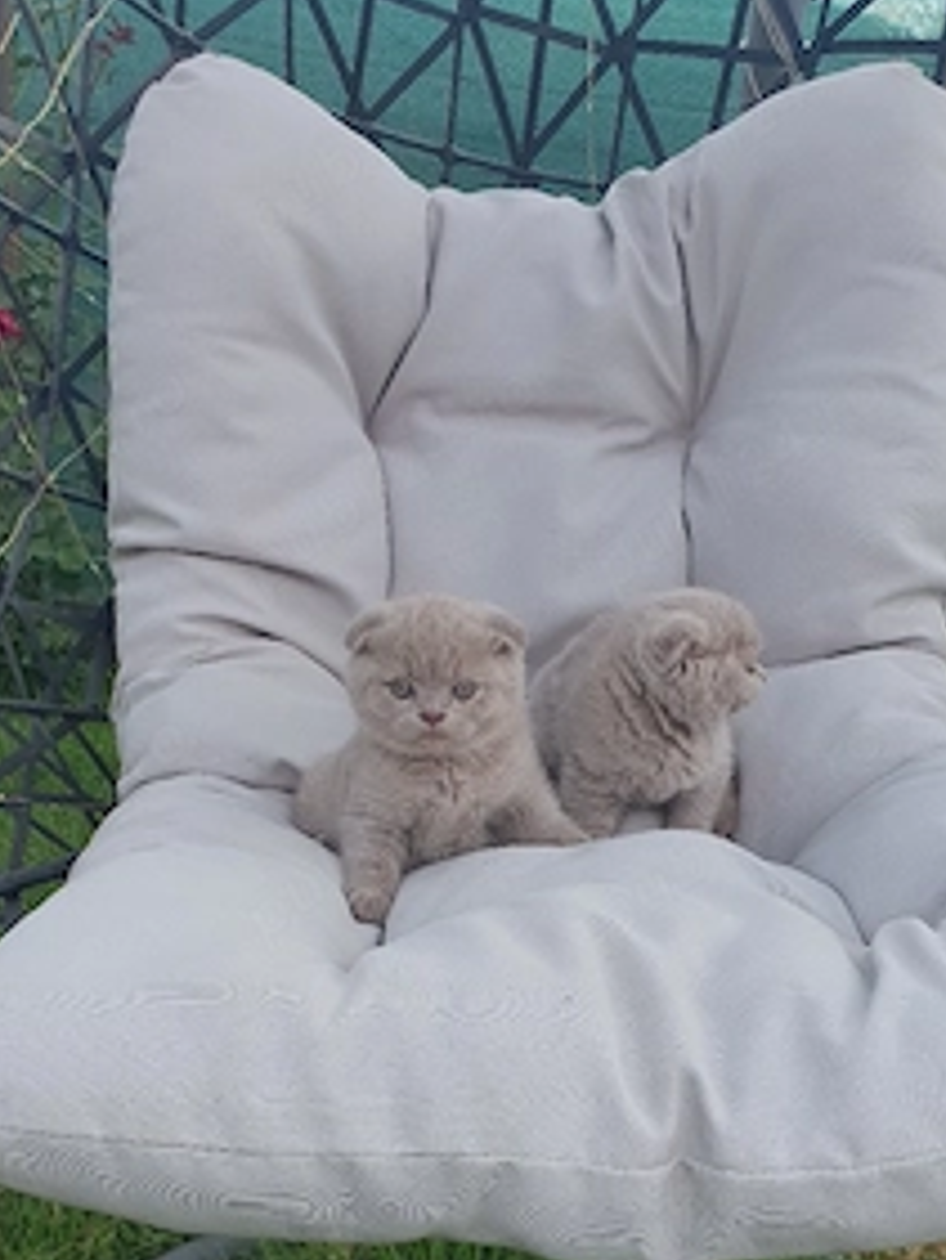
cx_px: 480
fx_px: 1347
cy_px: 883
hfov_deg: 38.7
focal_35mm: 37
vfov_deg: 48.9
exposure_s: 1/833
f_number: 2.4
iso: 50
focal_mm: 4.3
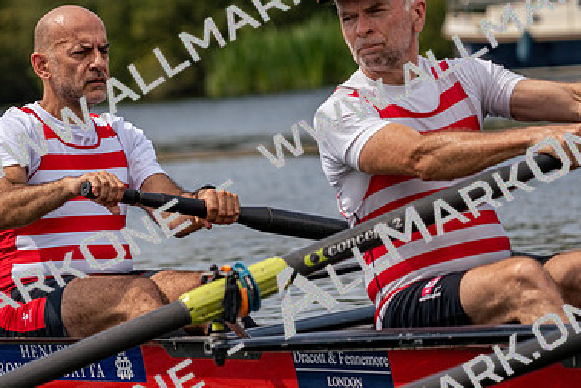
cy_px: 194
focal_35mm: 306
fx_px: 4940
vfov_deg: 4.5
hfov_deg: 6.7
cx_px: 146
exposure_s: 1/1600
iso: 200
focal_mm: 200
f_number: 5.6
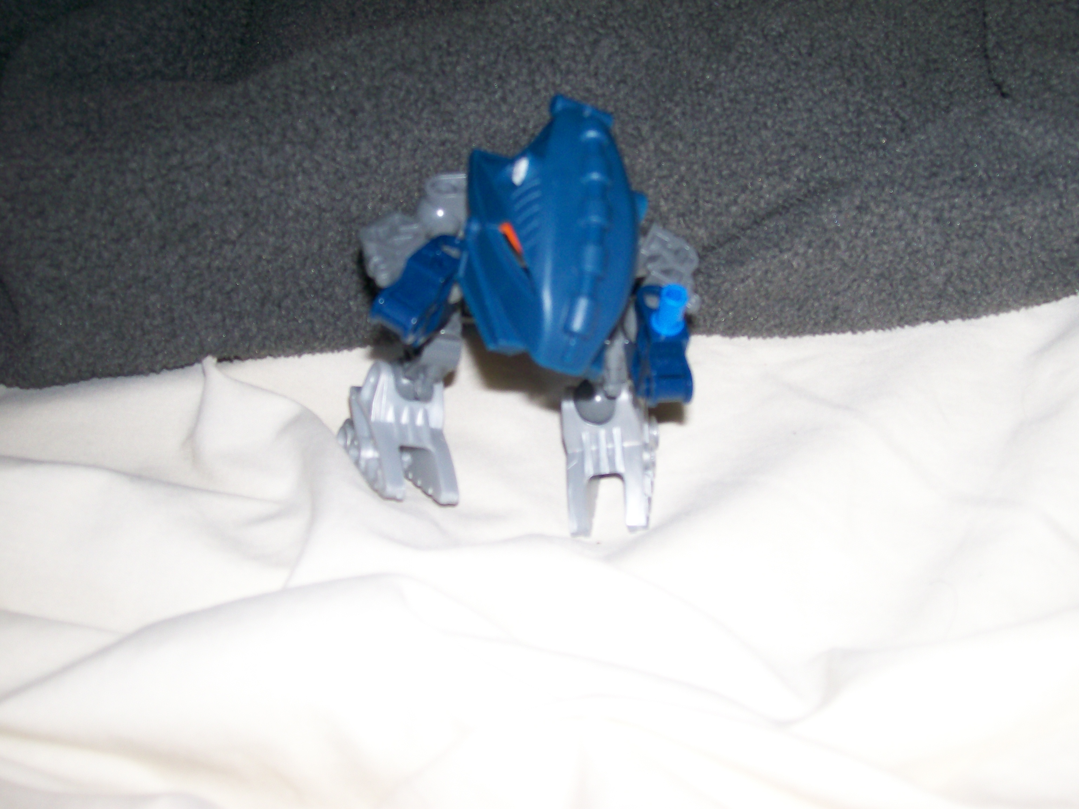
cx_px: 540
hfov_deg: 42.1
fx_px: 1403
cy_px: 404
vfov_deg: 32.2
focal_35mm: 45
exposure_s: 1/73.1
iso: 80
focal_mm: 7.6
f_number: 3
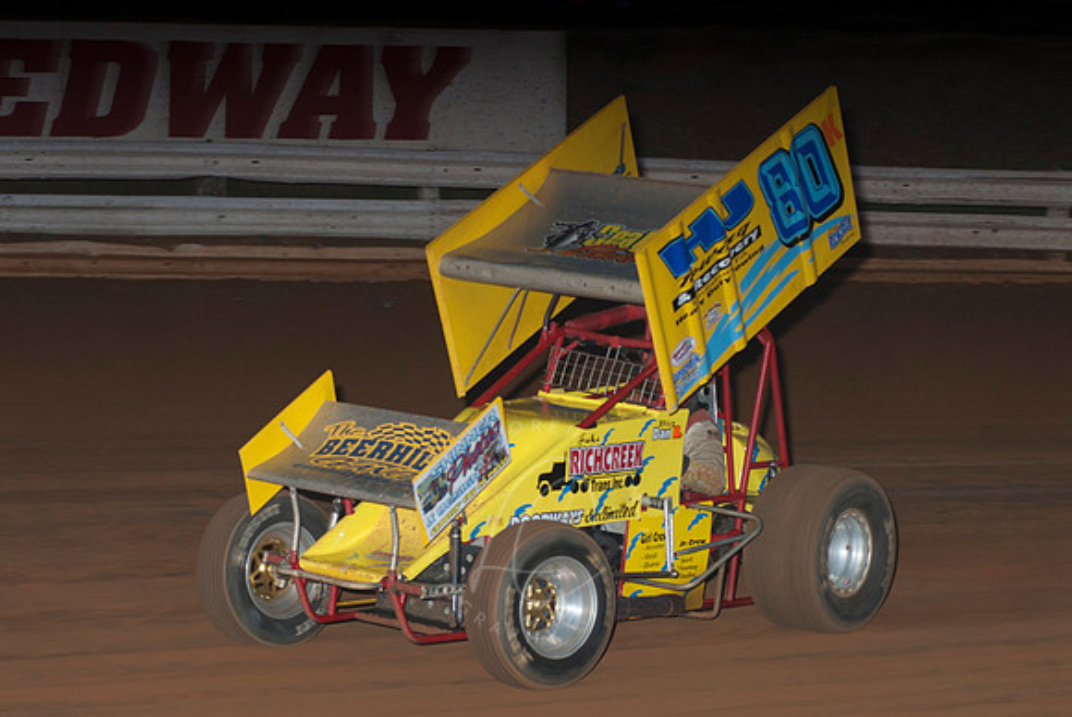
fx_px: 3845
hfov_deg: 15.9
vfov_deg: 10.7
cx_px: 536
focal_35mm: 129
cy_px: 358
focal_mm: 86
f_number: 4
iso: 200
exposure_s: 1/400
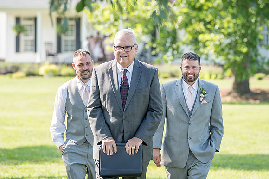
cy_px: 69
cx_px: 120
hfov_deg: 9.7
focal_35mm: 213
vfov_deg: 6.5
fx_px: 1590
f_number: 4
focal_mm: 164
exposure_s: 1/250
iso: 100
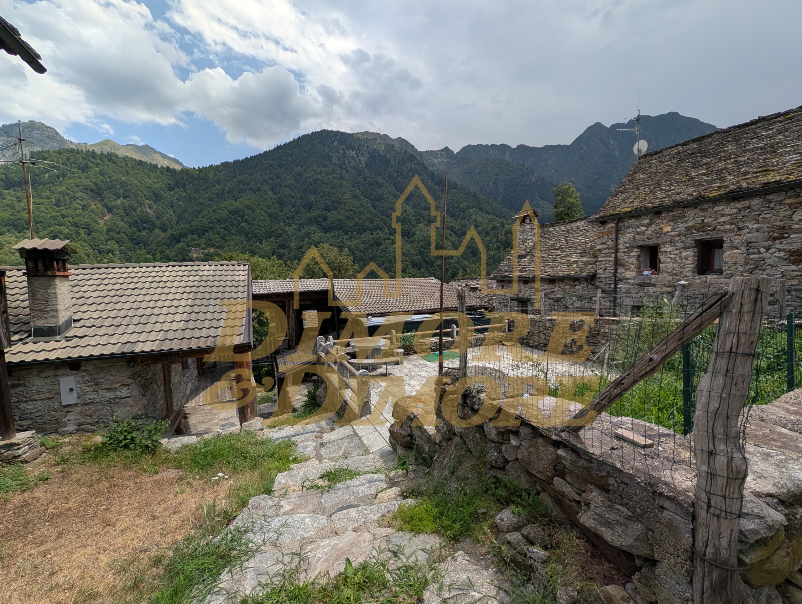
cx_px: 401
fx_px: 278
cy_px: 302
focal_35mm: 12
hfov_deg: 110.5
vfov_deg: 94.6
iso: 48
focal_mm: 2.02
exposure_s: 1/2924
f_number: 1.7
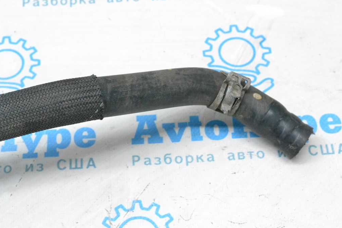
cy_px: 114
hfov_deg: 24.3
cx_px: 171
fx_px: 793
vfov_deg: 16.4
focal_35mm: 84
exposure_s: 1/160
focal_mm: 55
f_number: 9
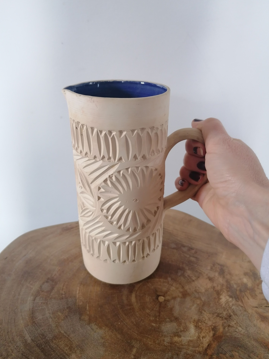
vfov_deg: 63.4
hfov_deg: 49.7
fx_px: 290
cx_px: 131
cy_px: 174
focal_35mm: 28
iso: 500
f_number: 1.8
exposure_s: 1/25
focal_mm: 4.75
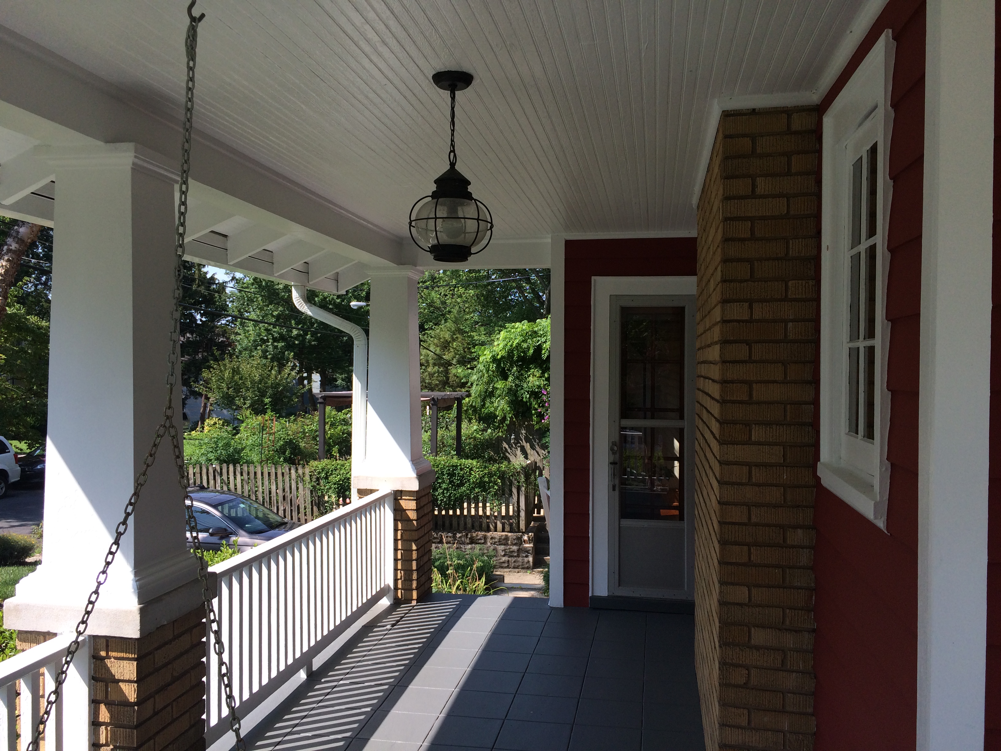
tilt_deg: -0.2
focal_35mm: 29
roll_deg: -1.2
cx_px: 500
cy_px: 376
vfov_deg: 48.2
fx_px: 839
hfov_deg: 61.7
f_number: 2.2
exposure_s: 1/1001
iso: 32
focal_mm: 4.15
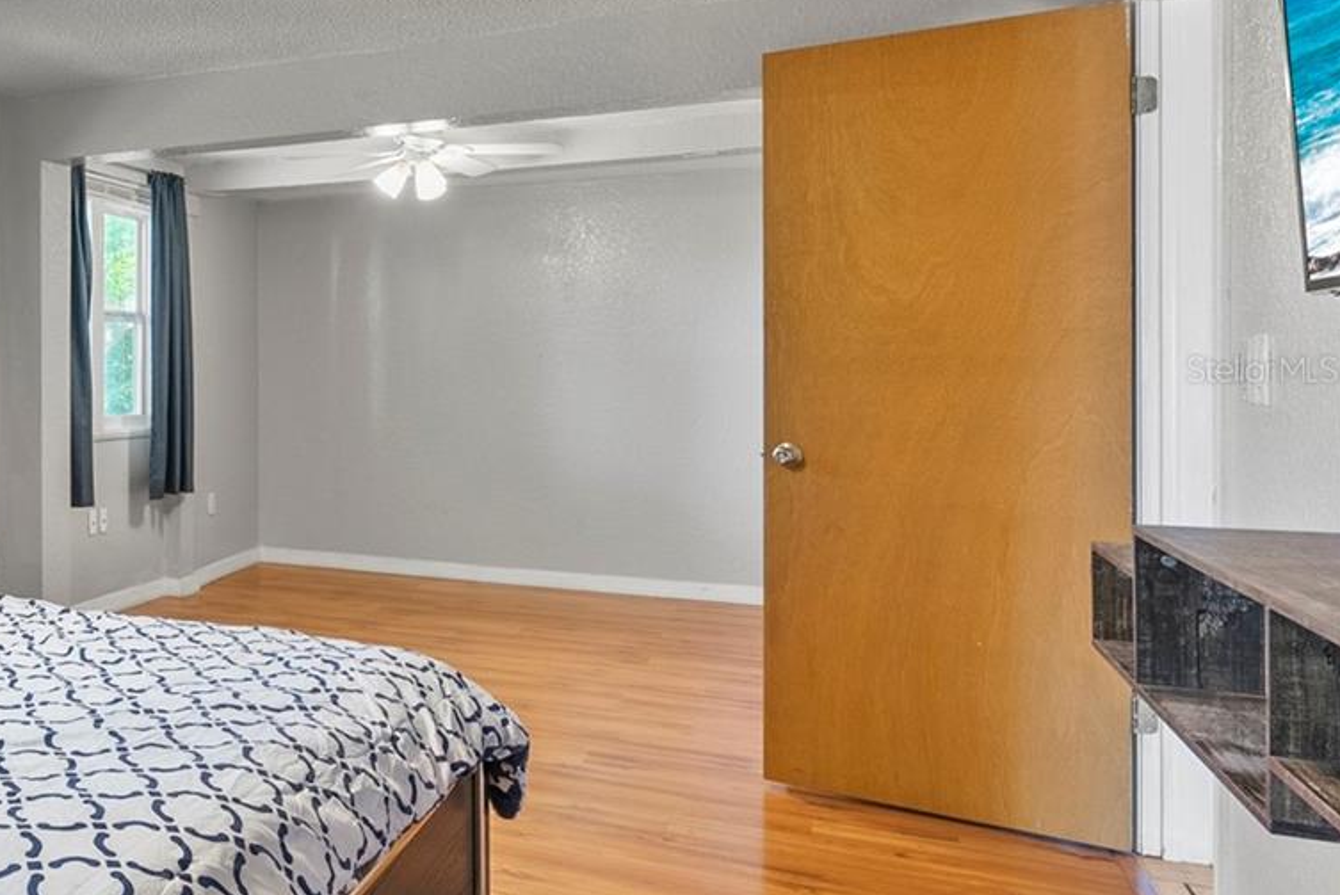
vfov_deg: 38.8
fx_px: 1266
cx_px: -78
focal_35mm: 34
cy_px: 368
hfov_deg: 44.7
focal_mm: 16
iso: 640
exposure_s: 1/2
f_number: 8
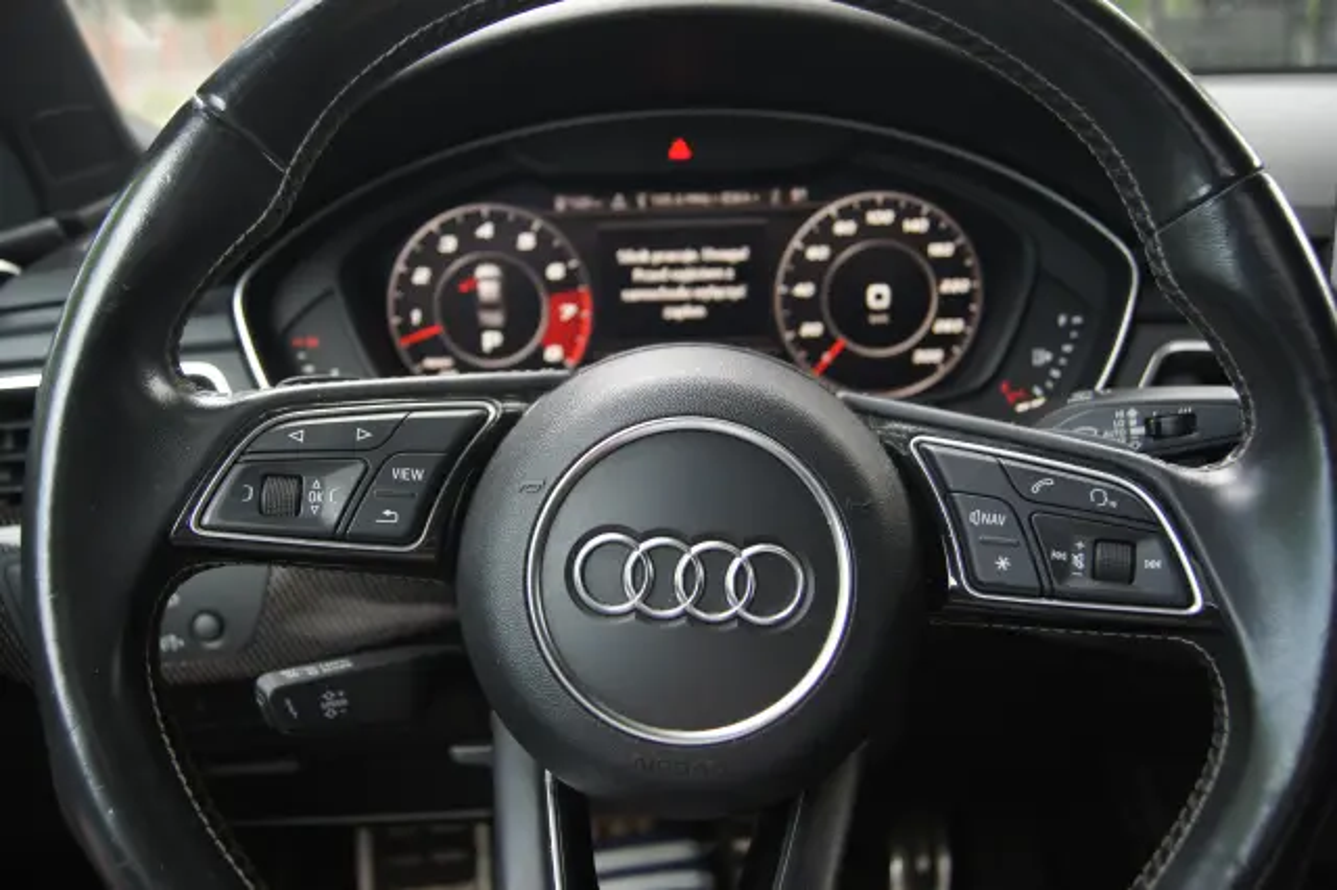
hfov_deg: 53.2
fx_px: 1336
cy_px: 445
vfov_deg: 36.8
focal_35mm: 36
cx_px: 668
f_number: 4
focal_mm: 24
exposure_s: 1/40
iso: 200
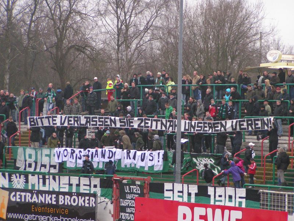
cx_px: 147
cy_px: 111
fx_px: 1470
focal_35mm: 173
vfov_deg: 8.6
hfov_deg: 11.4
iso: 200
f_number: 3.5
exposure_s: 1/200
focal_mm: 26.3
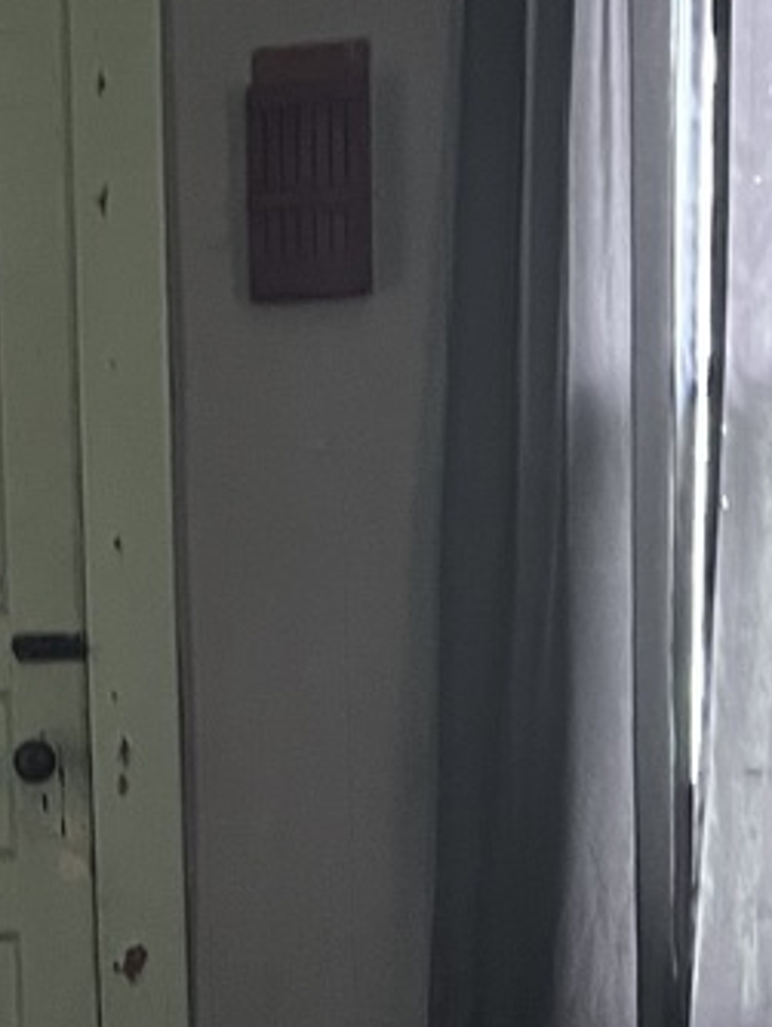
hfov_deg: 12.6
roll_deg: +2.4
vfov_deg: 17.5
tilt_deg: -8.1
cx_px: -344
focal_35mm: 112
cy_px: 778
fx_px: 3326
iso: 400
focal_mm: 5.7
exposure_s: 1/60
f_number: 1.5
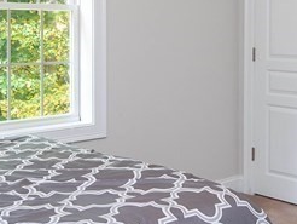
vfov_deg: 22.8
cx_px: 232
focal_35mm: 64
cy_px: 59
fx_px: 550
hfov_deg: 29.6
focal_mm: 16
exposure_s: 1/100
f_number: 5
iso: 800
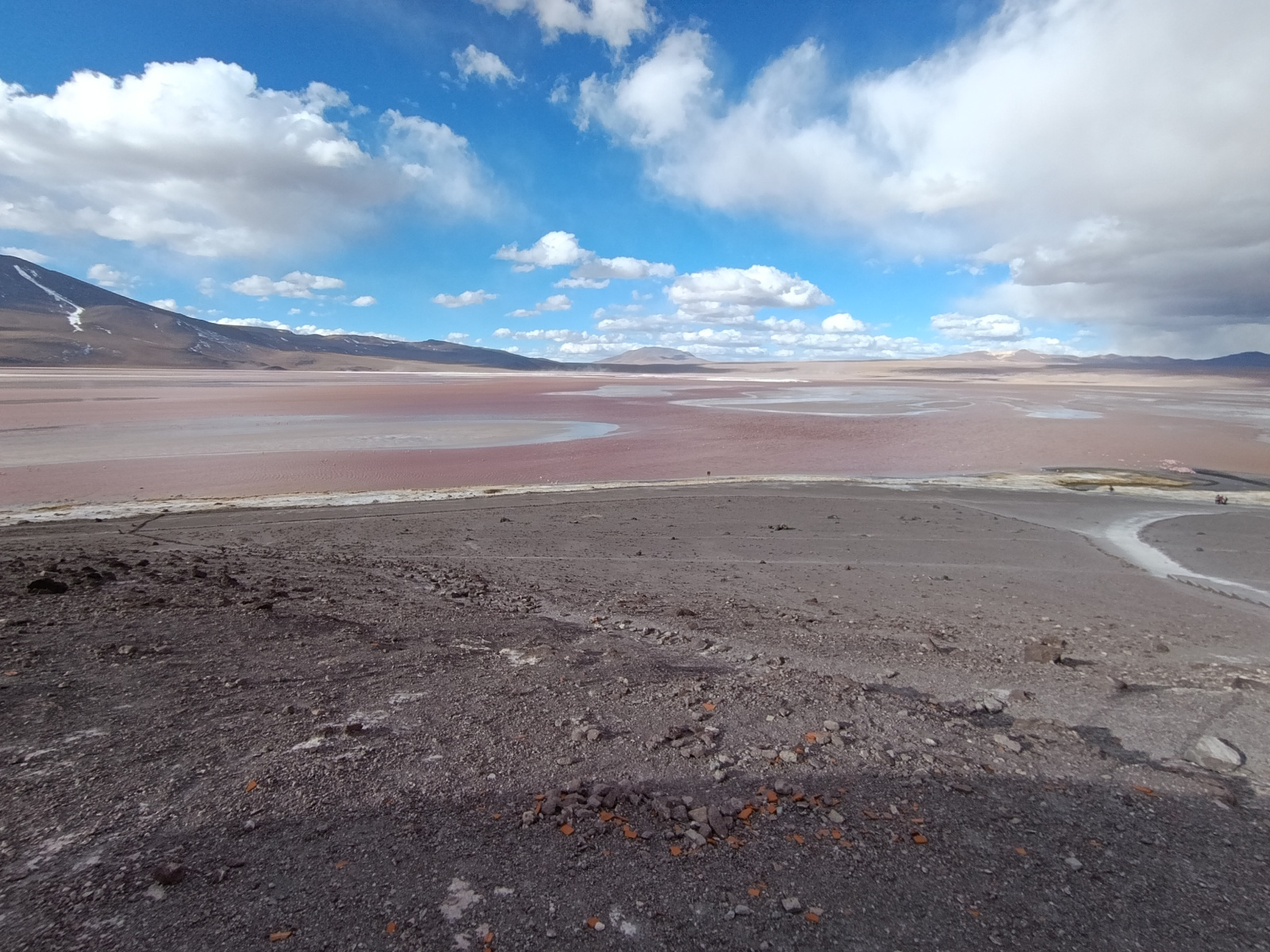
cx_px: 635
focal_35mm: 16
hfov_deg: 94.5
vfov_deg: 78.1
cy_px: 476
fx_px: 587
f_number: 2.2
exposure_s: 1/865
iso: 50
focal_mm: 1.65
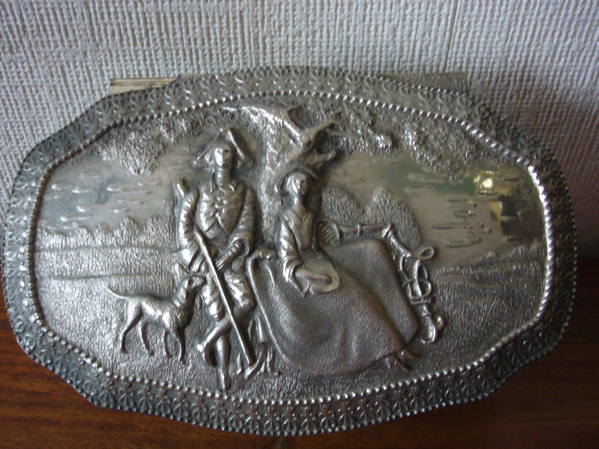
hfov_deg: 44.8
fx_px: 727
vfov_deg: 34.3
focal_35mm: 42
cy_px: 224
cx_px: 300
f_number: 3.3
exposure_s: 1/8
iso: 200
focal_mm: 6.9
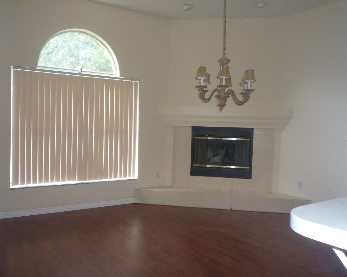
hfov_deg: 57.2
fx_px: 318
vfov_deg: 47.1
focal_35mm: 31
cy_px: 138
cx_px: 176
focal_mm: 5.2
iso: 160
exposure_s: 1/30
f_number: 3.3
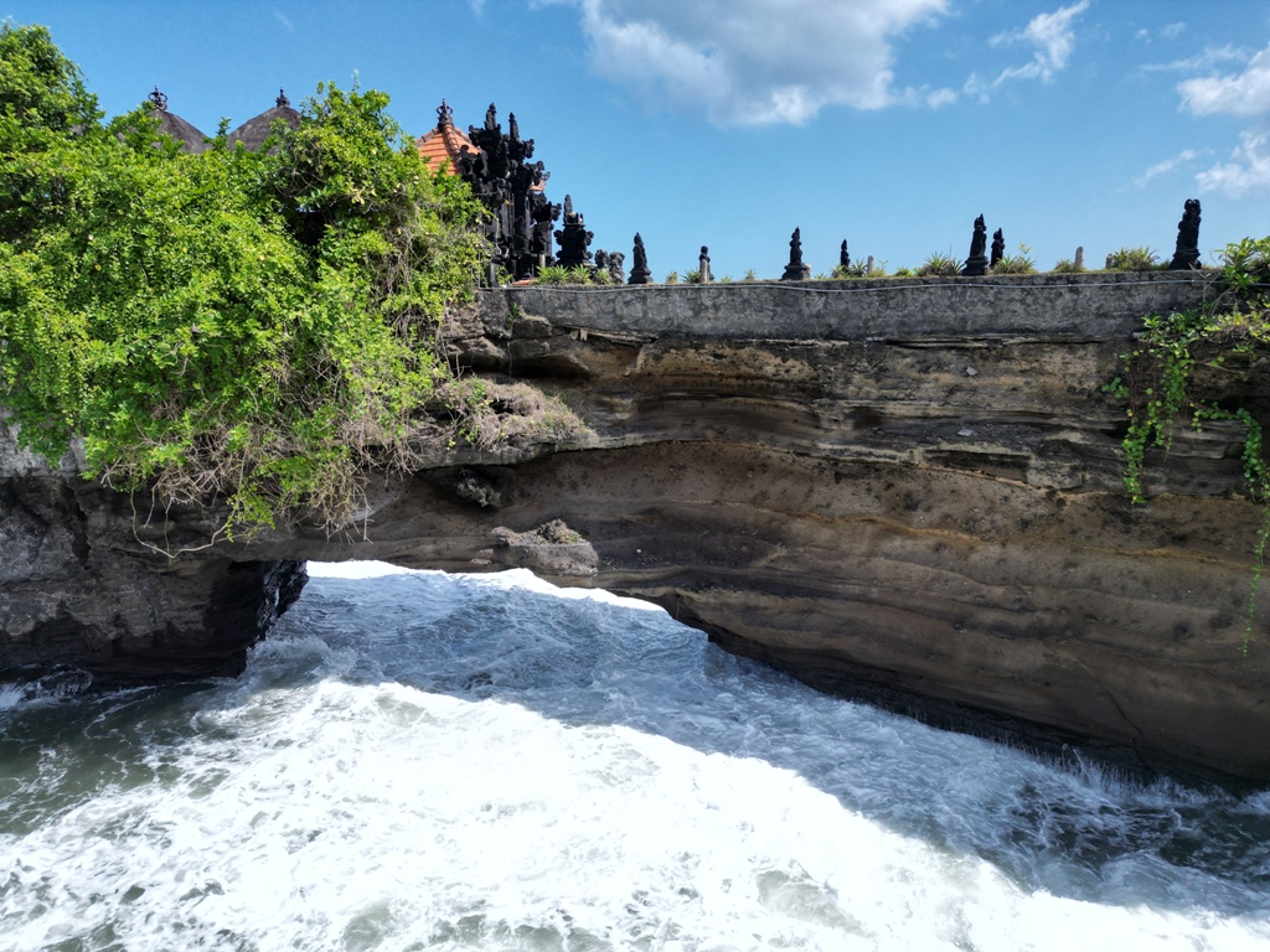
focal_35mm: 24
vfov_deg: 56.8
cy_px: 476
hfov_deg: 71.6
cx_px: 635
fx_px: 881
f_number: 1.7
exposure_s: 1/3200
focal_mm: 6.72
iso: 110
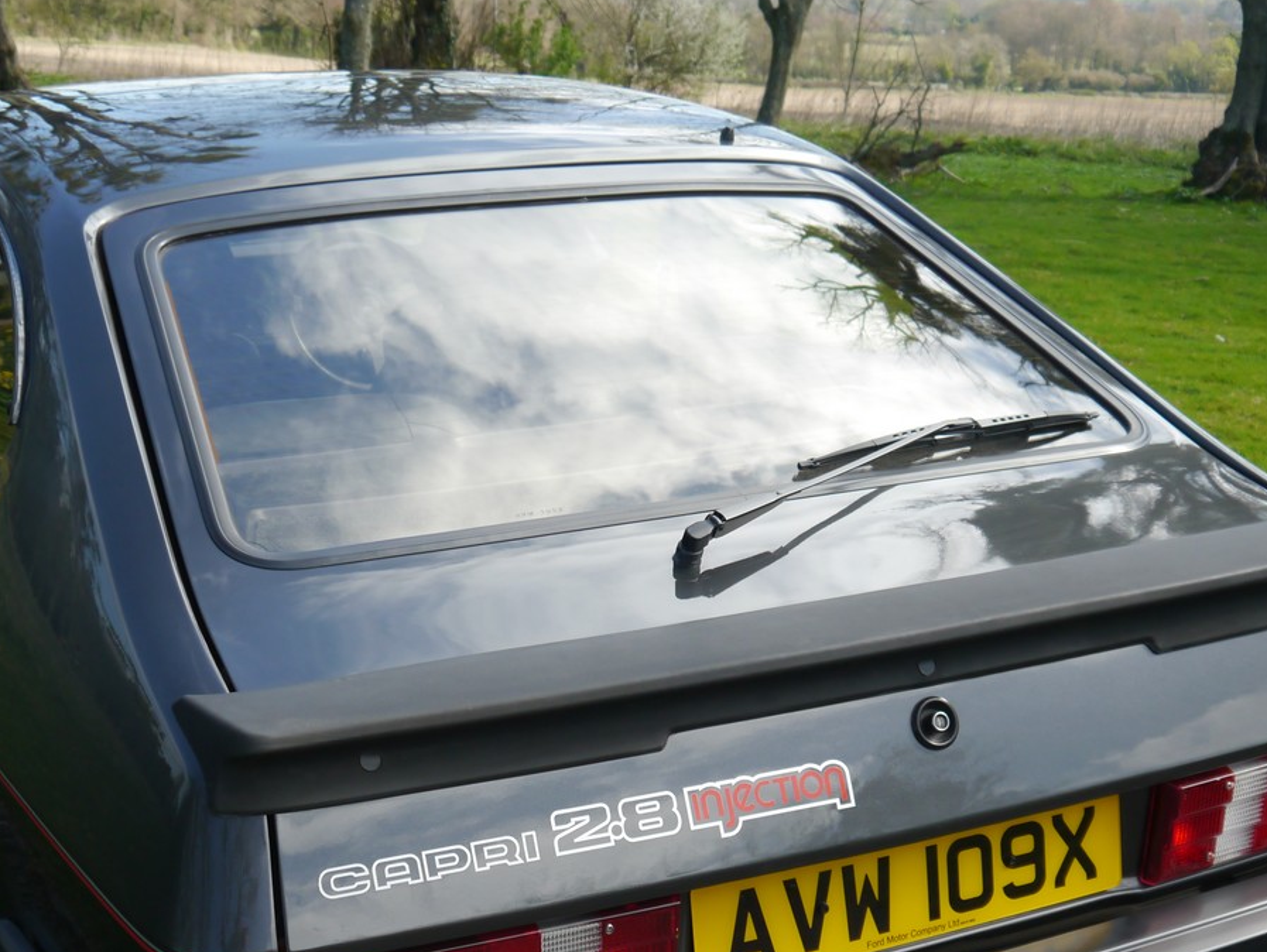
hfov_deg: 33.6
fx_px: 2088
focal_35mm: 57
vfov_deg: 25.3
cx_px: 484
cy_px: 730
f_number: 4
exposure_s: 1/125
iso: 160
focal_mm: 16
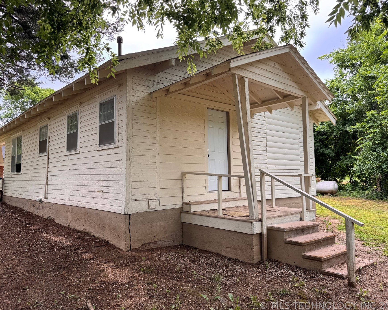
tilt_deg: +5.1
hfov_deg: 66.0
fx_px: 299
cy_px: 152
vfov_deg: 54.9
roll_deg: +0.9
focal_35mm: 26
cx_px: 189
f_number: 1.78
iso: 80
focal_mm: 6.76
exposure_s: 1/376
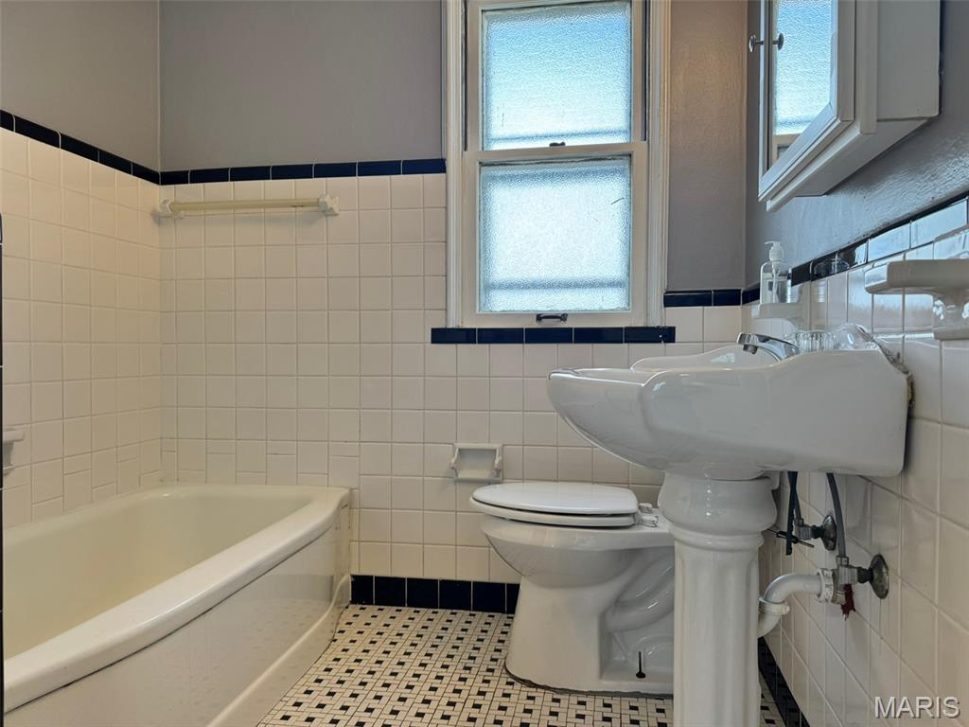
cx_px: 484
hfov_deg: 71.6
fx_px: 672
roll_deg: -0.4
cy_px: 364
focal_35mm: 24
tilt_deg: -1.1
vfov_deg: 56.8
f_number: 1.78
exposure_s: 1/167
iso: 100
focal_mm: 6.76
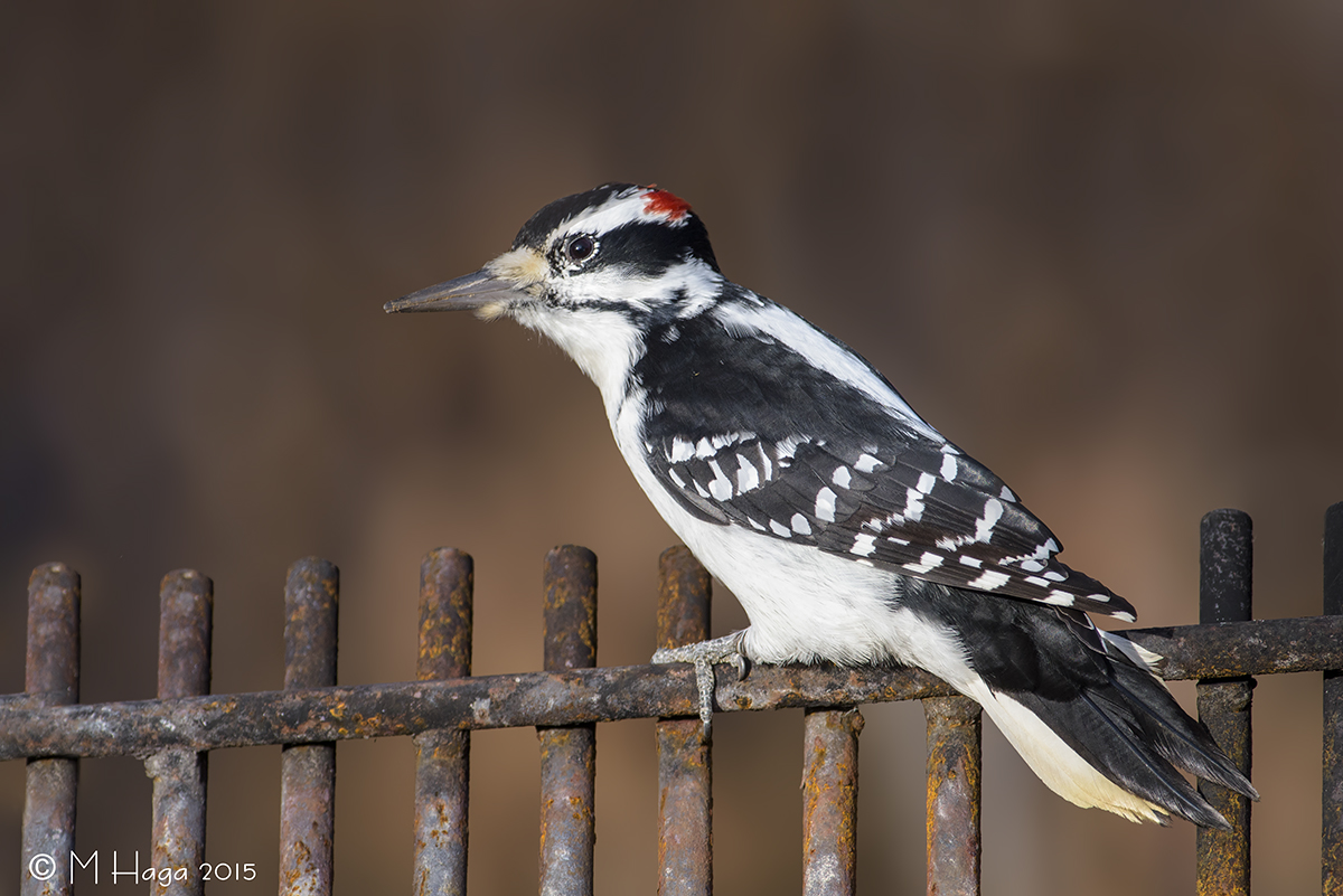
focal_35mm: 420
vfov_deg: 3.3
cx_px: 672
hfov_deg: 4.9
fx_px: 15673
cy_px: 448
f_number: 5.6
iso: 640
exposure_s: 1/1250
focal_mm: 420
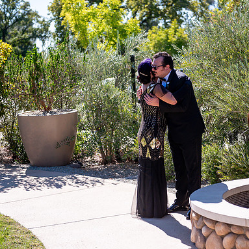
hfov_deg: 19.3
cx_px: 151
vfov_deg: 19.3
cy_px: 125
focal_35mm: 90
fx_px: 732
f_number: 2.8
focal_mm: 70
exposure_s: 1/6400
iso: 400
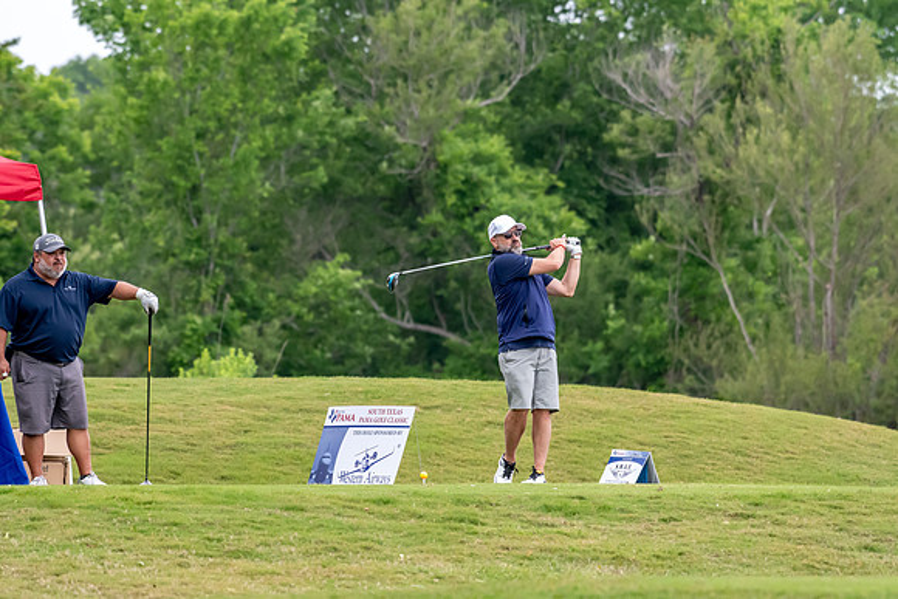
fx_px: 10104
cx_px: 449
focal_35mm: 405
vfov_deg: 3.4
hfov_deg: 5.1
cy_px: 300
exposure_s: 1/2000
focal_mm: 270
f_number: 5.6
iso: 2200
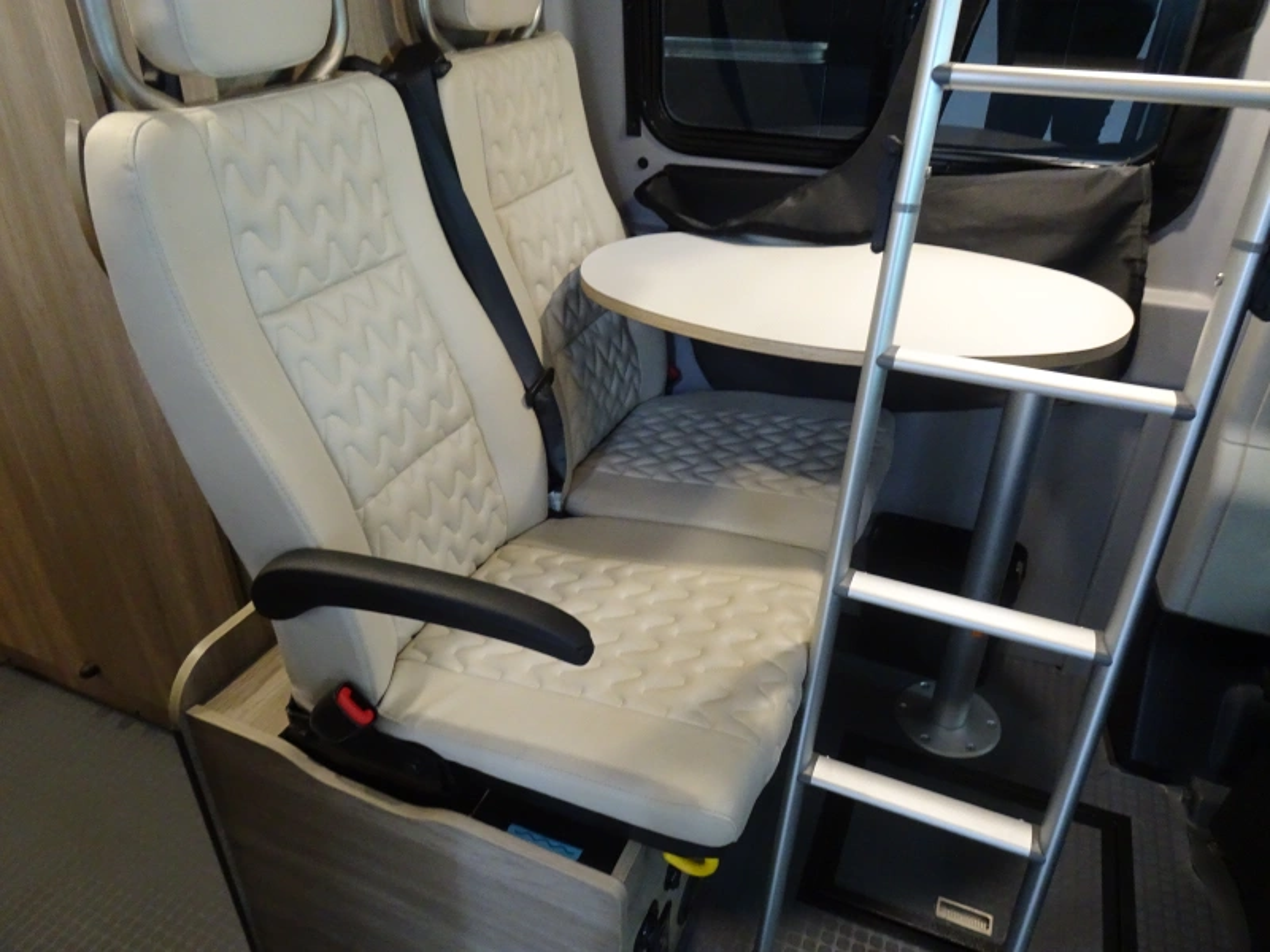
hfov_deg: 71.6
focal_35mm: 24
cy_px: 476
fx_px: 881
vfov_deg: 56.8
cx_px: 635
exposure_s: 1/25
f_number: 3.5
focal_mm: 4.1
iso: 800
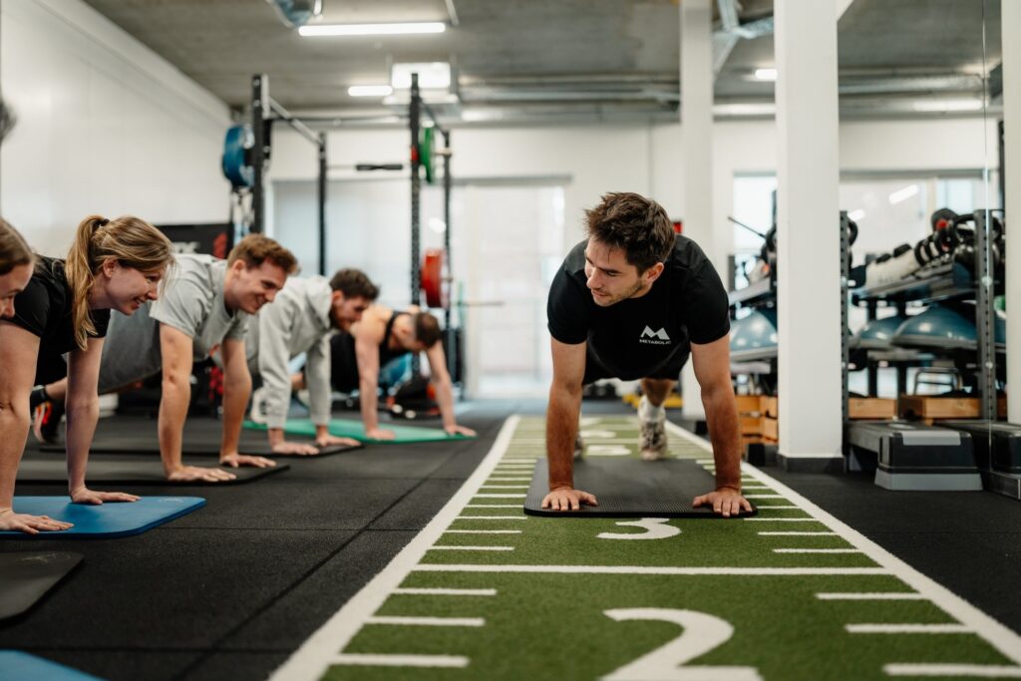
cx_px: 510
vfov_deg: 37.9
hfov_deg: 54.4
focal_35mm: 35
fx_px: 993
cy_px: 340
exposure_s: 1/125
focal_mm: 35
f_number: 1.2
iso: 160
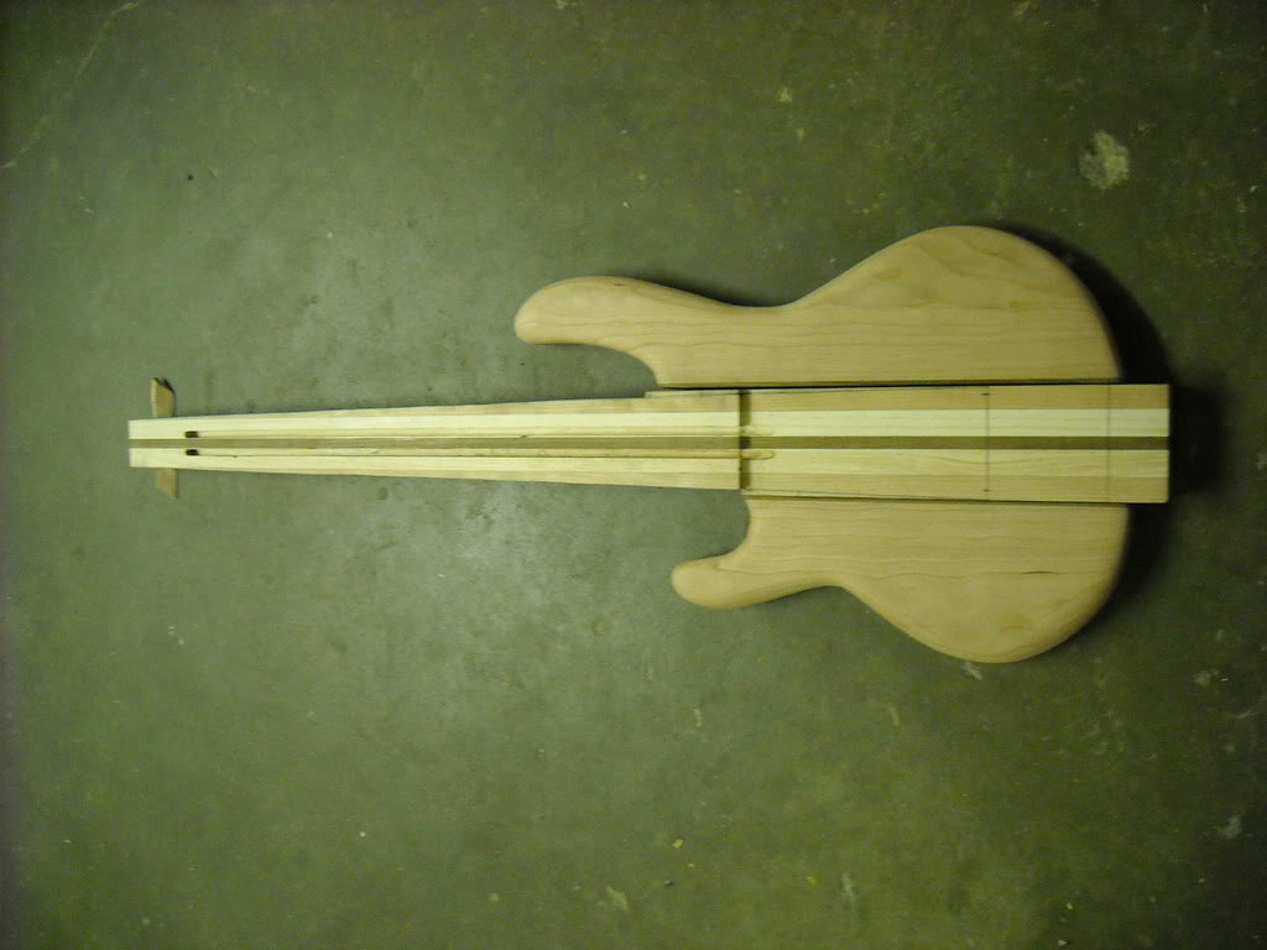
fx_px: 1281
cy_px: 475
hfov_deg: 52.6
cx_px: 634
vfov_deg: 40.7
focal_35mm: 35
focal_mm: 5.7
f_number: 2.8
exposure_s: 1/24
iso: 400
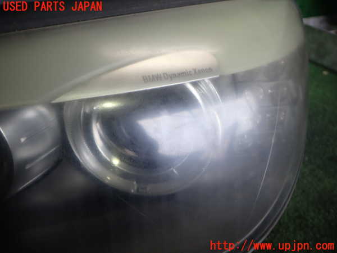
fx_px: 292
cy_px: 126
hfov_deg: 60.0
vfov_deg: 46.8
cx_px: 168
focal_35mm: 30
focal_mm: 5.4
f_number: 2.3
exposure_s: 1/125
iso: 125
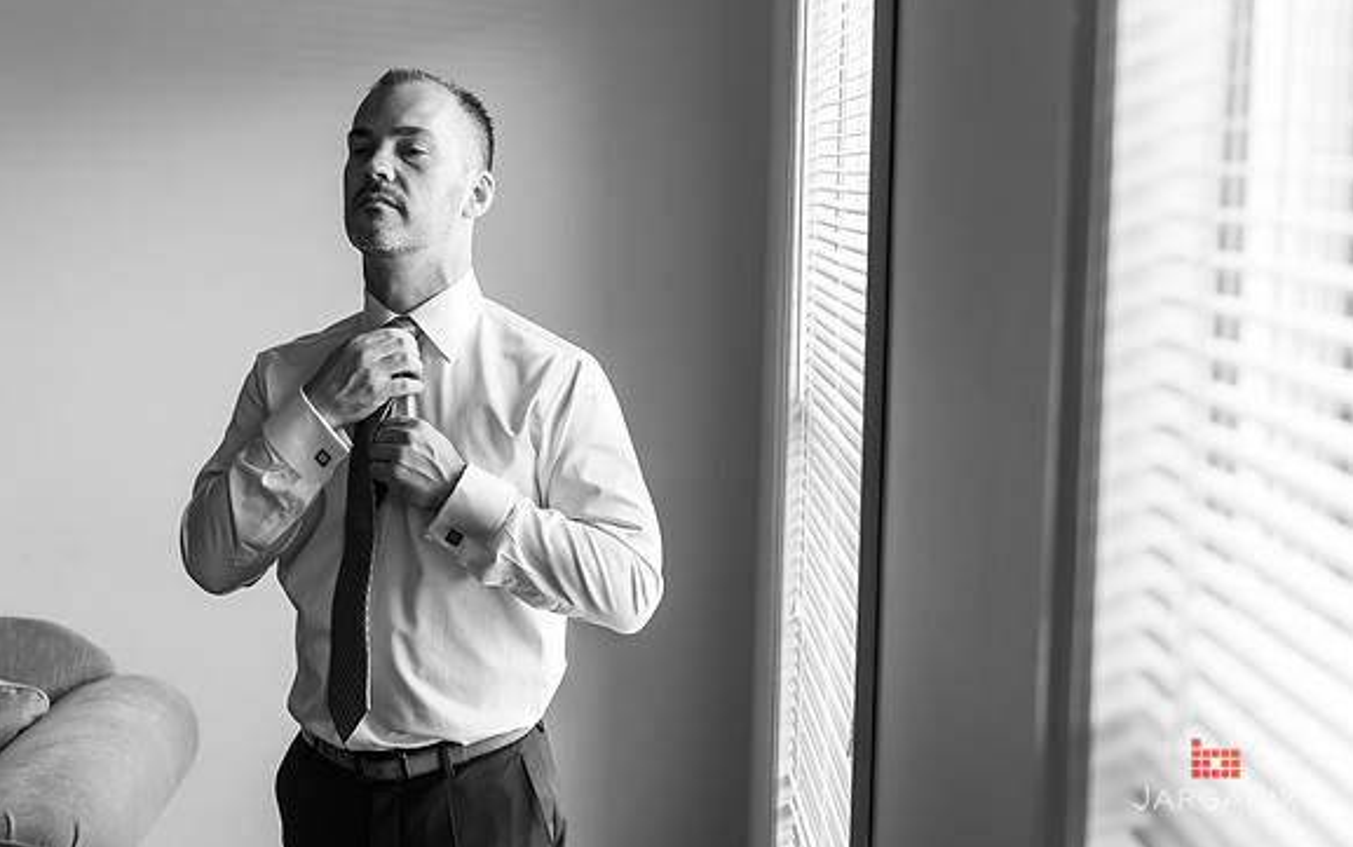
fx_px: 2102
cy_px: 380
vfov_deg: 22.8
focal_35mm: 57
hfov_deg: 35.6
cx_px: 601
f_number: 3.2
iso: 1000
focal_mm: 50
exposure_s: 1/125
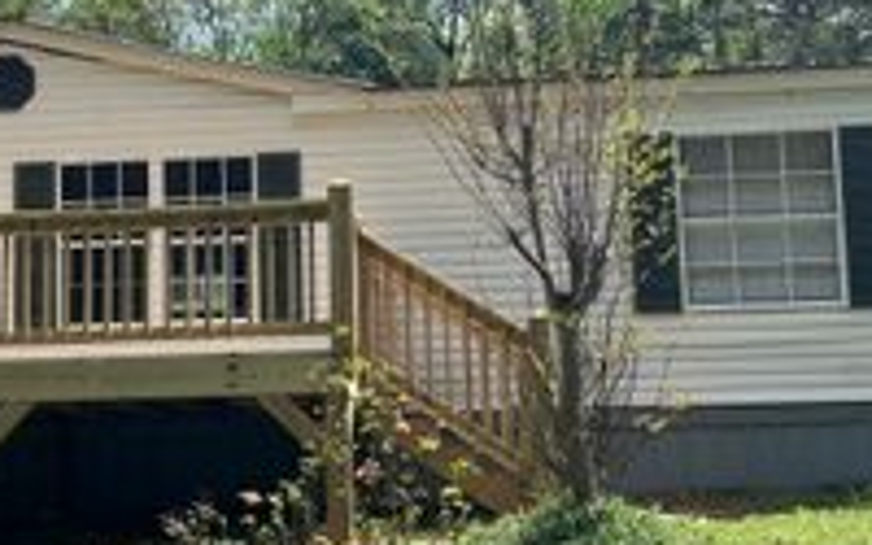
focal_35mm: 69
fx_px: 1640
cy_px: 233
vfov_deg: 18.9
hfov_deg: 29.4
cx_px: 231
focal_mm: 5.7
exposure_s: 1/5076
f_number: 1.5
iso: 50
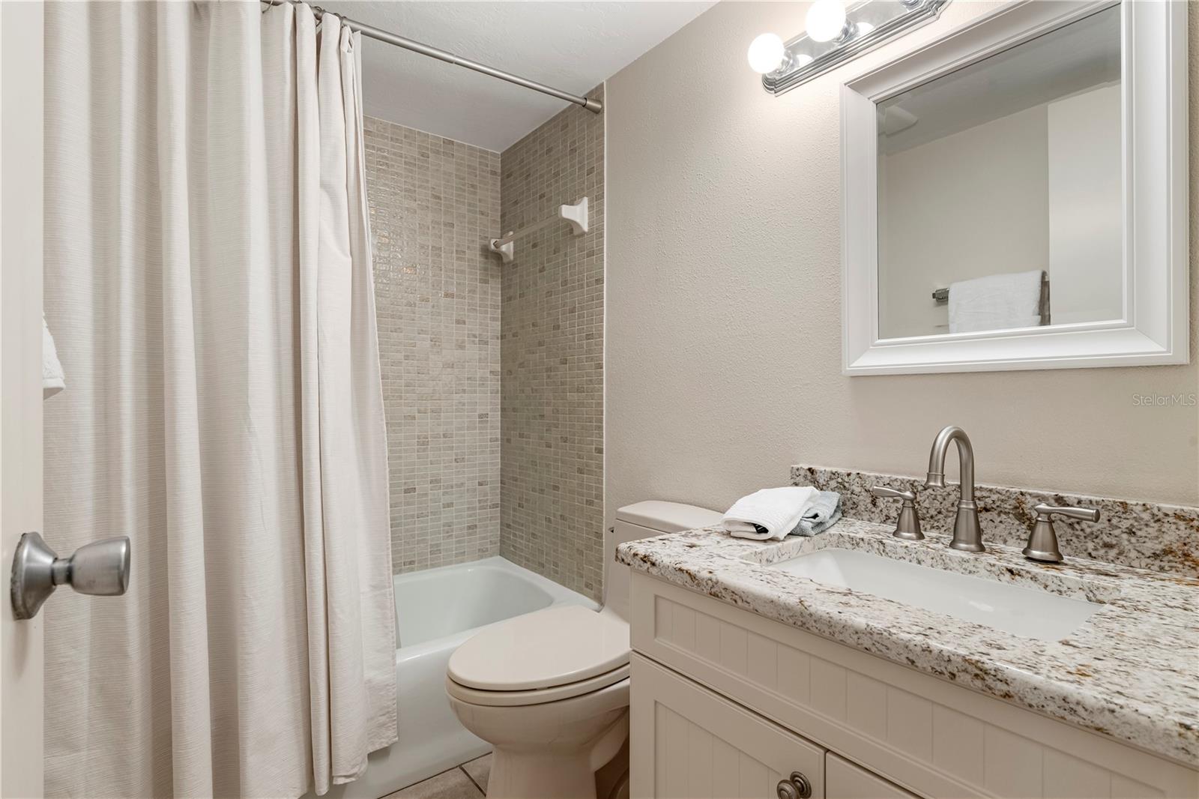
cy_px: 400
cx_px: 600
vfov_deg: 68.9
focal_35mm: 18
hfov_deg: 91.6
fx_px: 583
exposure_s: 1/10
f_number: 8
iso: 500
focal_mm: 17.5
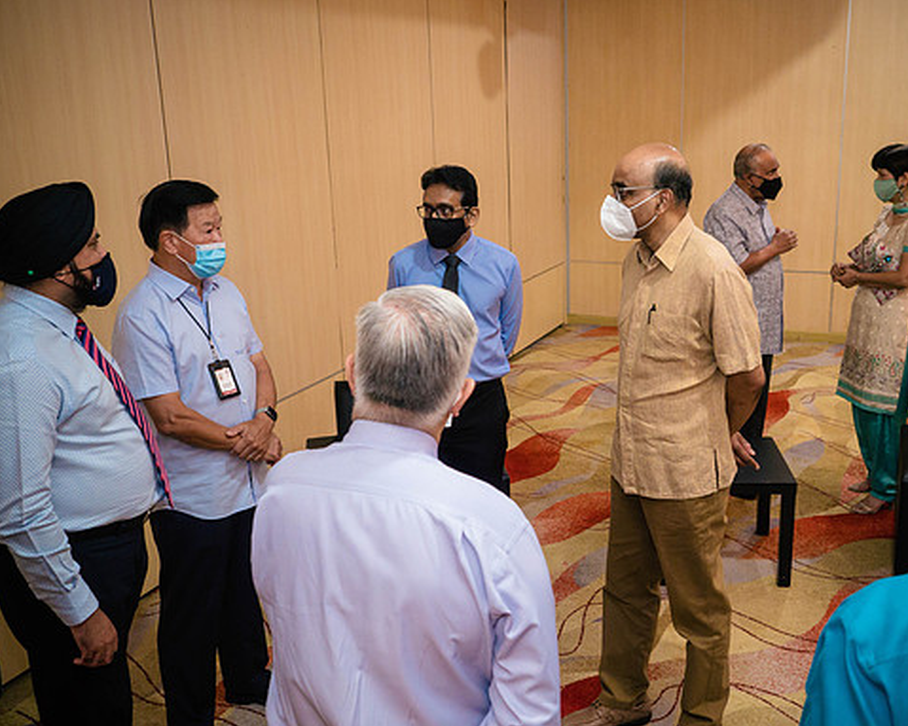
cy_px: 365
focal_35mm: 39
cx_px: 529
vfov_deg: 38.2
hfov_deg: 46.7
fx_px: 1048
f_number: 2.8
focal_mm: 16
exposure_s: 1/80
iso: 1000
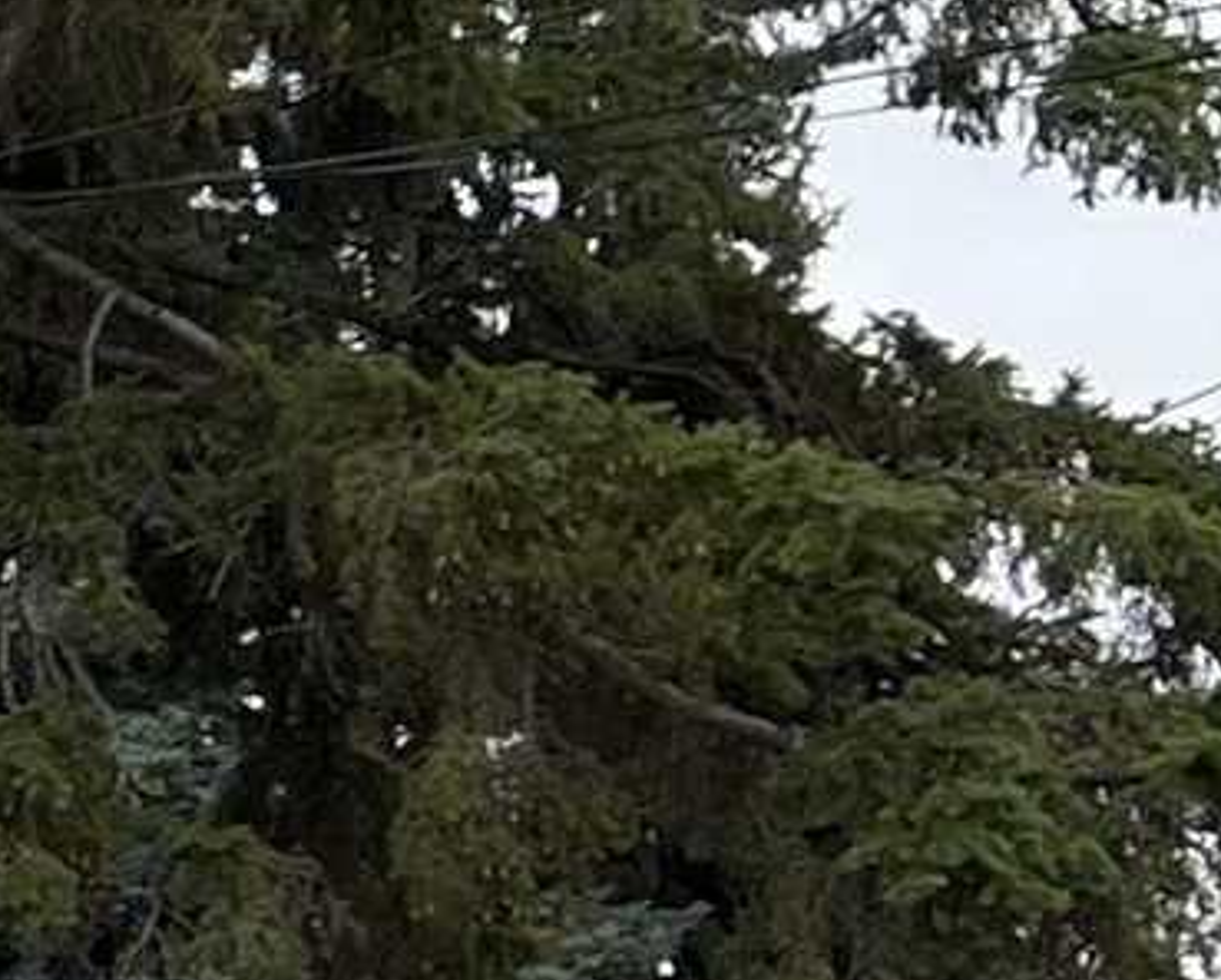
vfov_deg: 7.2
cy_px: 1563
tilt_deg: +2.7
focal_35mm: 211
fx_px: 7633
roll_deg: +0.3
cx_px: -2293
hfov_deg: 8.0
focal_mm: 5.7
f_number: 1.5
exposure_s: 1/873
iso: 50
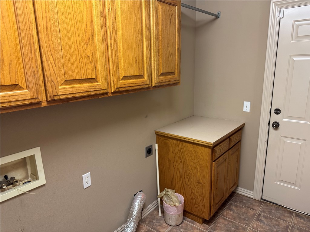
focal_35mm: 24
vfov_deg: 56.8
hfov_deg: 71.6
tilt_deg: -13.7
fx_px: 215
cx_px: 155
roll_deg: +1.7
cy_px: 116
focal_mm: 6.76
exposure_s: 1/60
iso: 250
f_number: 1.78
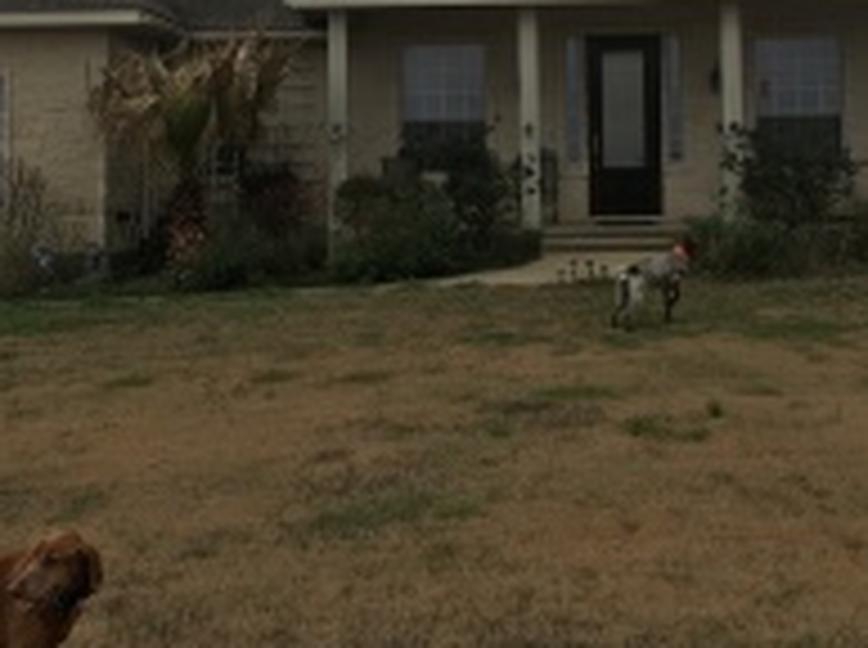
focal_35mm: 55
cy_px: 90
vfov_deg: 25.8
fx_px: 1377
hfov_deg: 34.9
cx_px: 490
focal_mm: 4.15
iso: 25
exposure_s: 1/905
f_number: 2.2
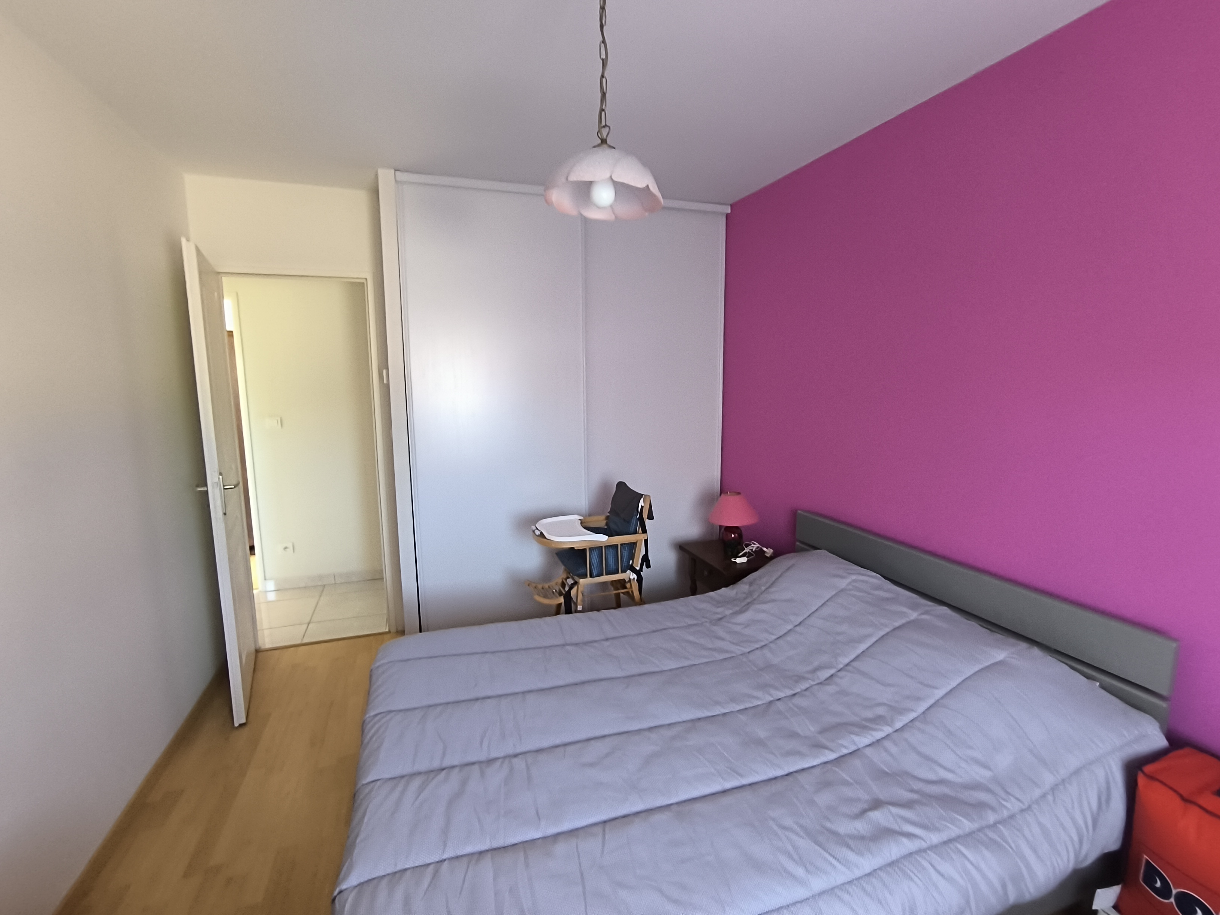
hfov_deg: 94.5
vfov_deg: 78.1
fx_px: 564
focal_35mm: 16
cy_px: 458
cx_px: 610
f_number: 2.2
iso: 500
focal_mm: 1.65
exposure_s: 1/30
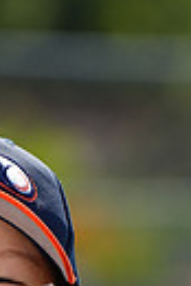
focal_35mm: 867
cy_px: 405
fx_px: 6881
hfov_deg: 1.6
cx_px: -12
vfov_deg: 2.4
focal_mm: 194
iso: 50
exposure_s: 1/250
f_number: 5
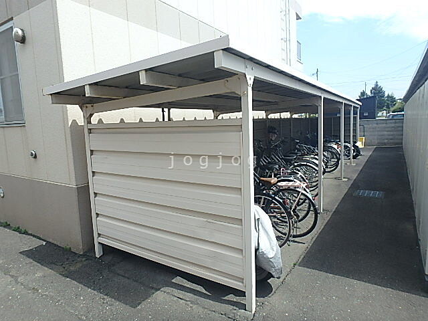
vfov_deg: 63.4
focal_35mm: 21
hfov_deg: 79.0
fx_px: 260
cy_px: 160
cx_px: 214
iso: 125
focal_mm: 3.7
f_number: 3.5
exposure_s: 1/800
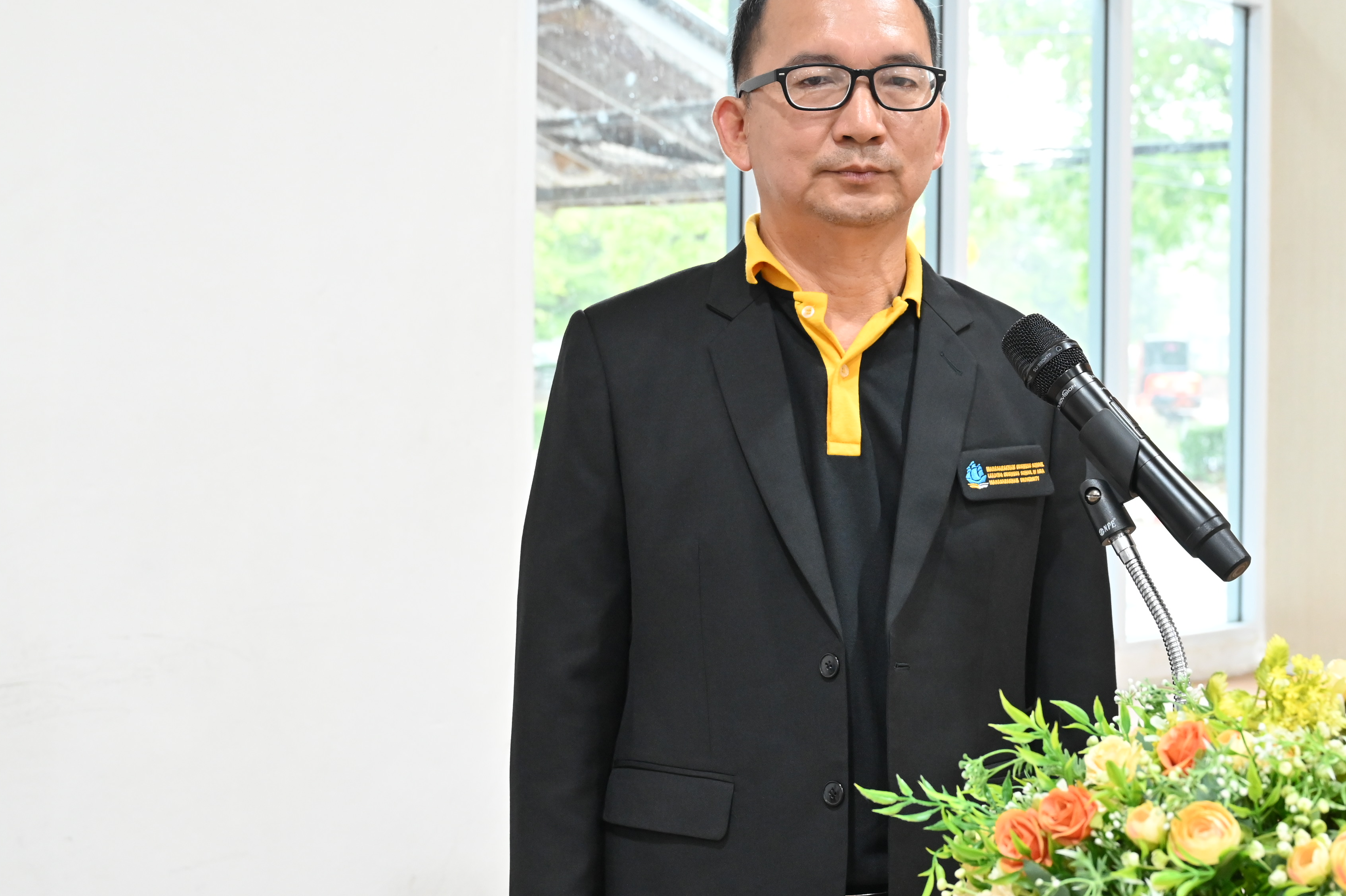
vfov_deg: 24.1
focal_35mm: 56
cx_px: 879
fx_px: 2093
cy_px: 356
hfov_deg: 35.4
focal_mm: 42
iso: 3200
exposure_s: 1/125
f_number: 5.6
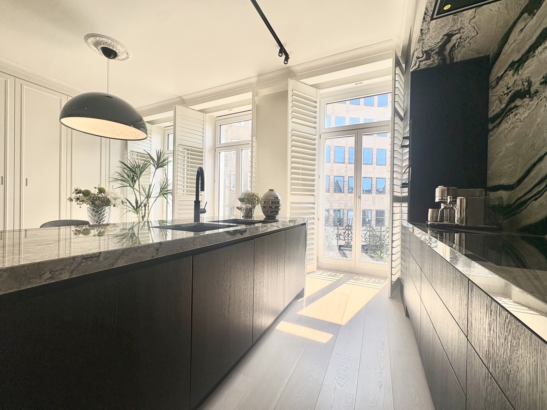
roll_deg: -1.0
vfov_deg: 85.7
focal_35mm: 14
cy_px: 205
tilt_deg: +0.0
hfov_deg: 102.1
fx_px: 221
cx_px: 274
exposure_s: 1/435
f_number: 2.2
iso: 50
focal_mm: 2.22
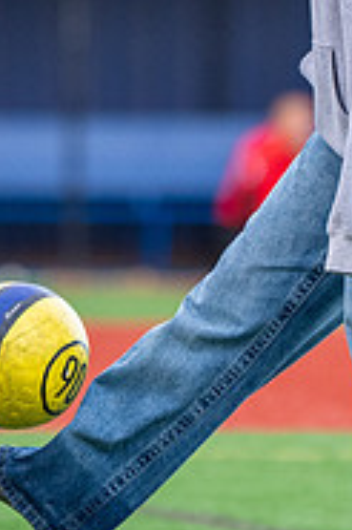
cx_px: 129
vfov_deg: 2.1
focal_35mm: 982
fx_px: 14429
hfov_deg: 1.4
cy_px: -29
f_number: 2.8
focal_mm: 200
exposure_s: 1/1000
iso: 1100
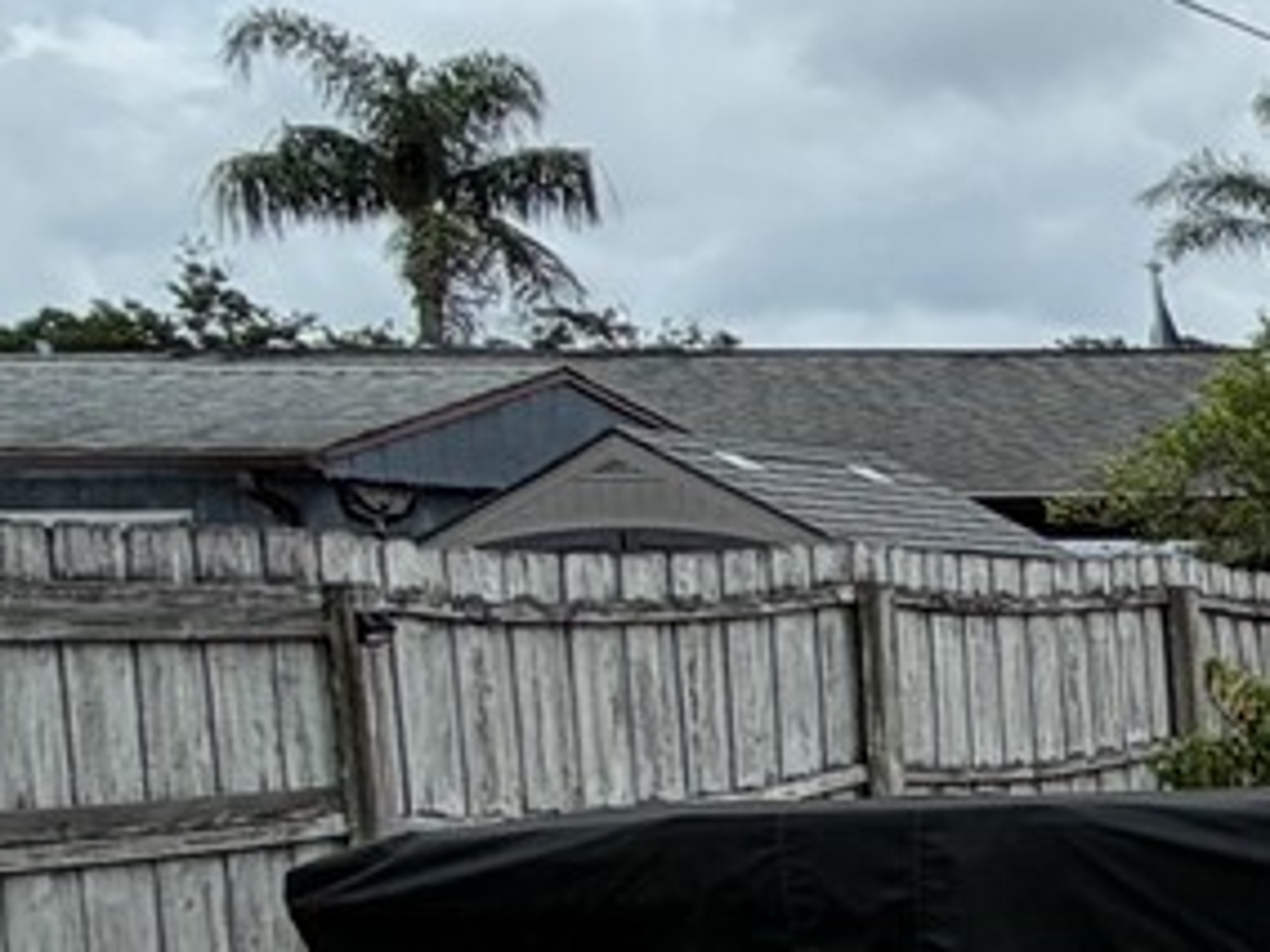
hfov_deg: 14.6
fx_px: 2898
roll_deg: +1.6
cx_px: 3112
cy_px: 952
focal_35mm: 79
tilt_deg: -7.6
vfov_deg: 18.2
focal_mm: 2.22
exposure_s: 1/1125
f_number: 2.2
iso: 20
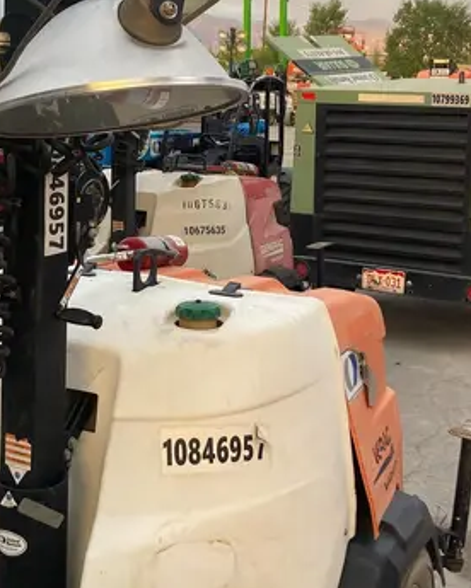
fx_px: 1011
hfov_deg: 26.2
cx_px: 193
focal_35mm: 58
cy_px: 226
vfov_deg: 32.4
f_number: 1.8
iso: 64
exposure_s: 1/121
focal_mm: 3.99
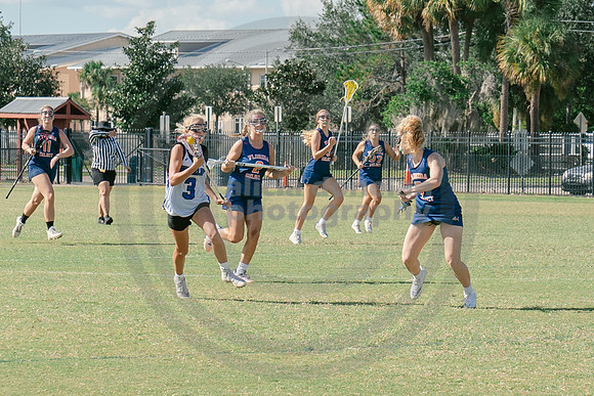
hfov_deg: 9.3
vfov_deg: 6.2
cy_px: 217
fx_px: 3663
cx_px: 471
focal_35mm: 222
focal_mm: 70
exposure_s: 1/1000
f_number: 5.6
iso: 250
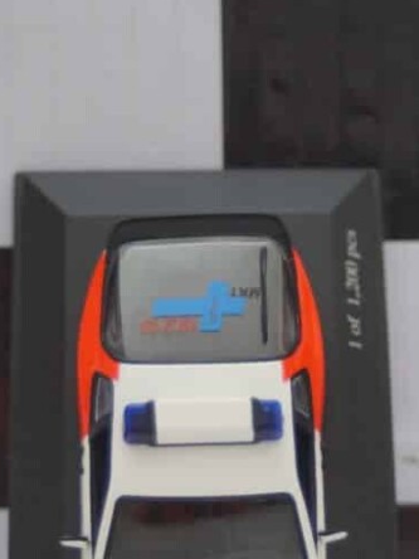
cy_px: 400
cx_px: 228
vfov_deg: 16.8
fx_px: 1888
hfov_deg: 12.7
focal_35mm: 117
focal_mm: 40
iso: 1250
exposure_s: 1/160
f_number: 4.5
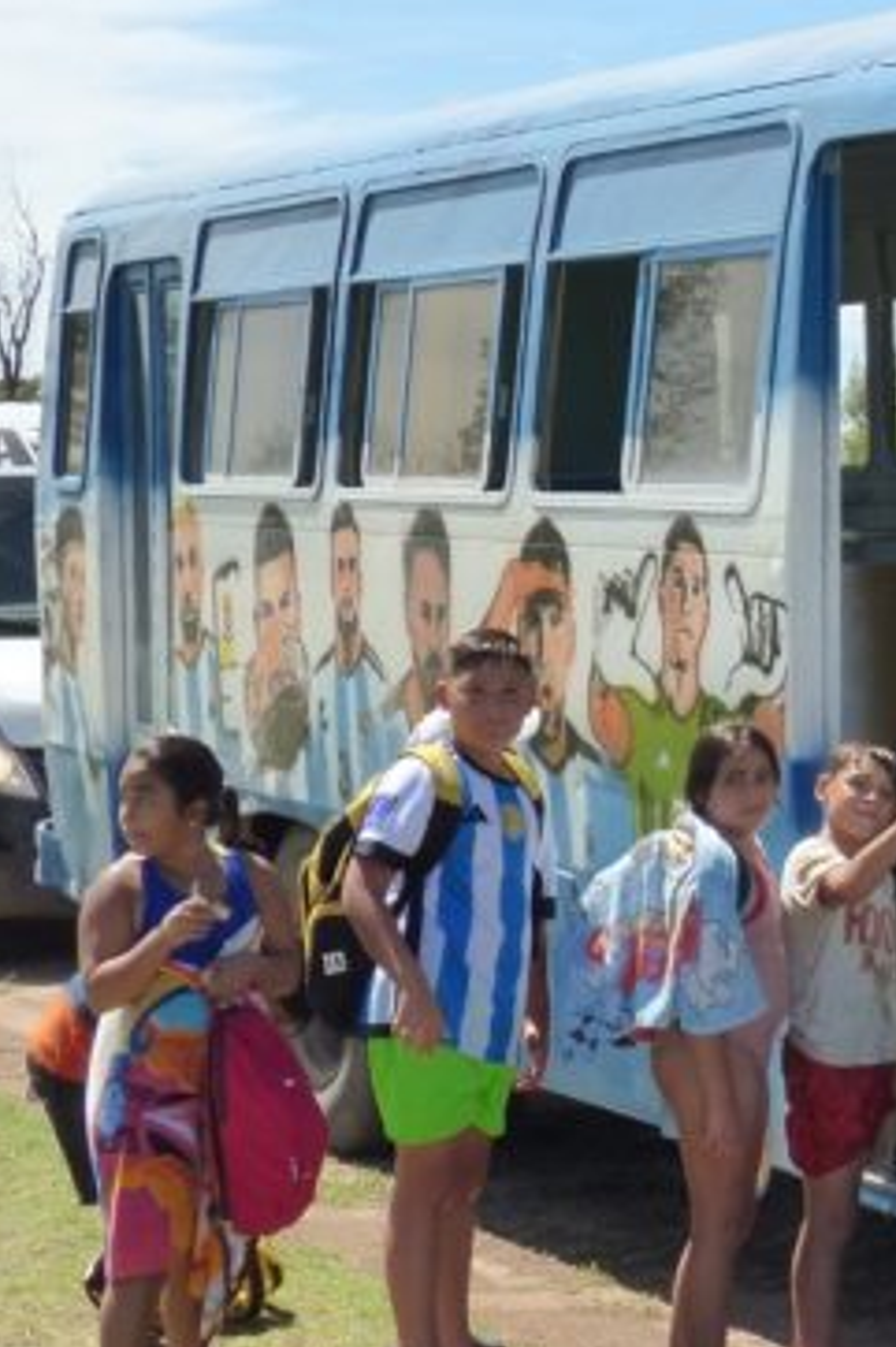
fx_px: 3550
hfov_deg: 13.9
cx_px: 1112
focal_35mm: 95
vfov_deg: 21.5
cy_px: 651
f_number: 4.5
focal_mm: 7.37
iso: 200
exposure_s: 1/640
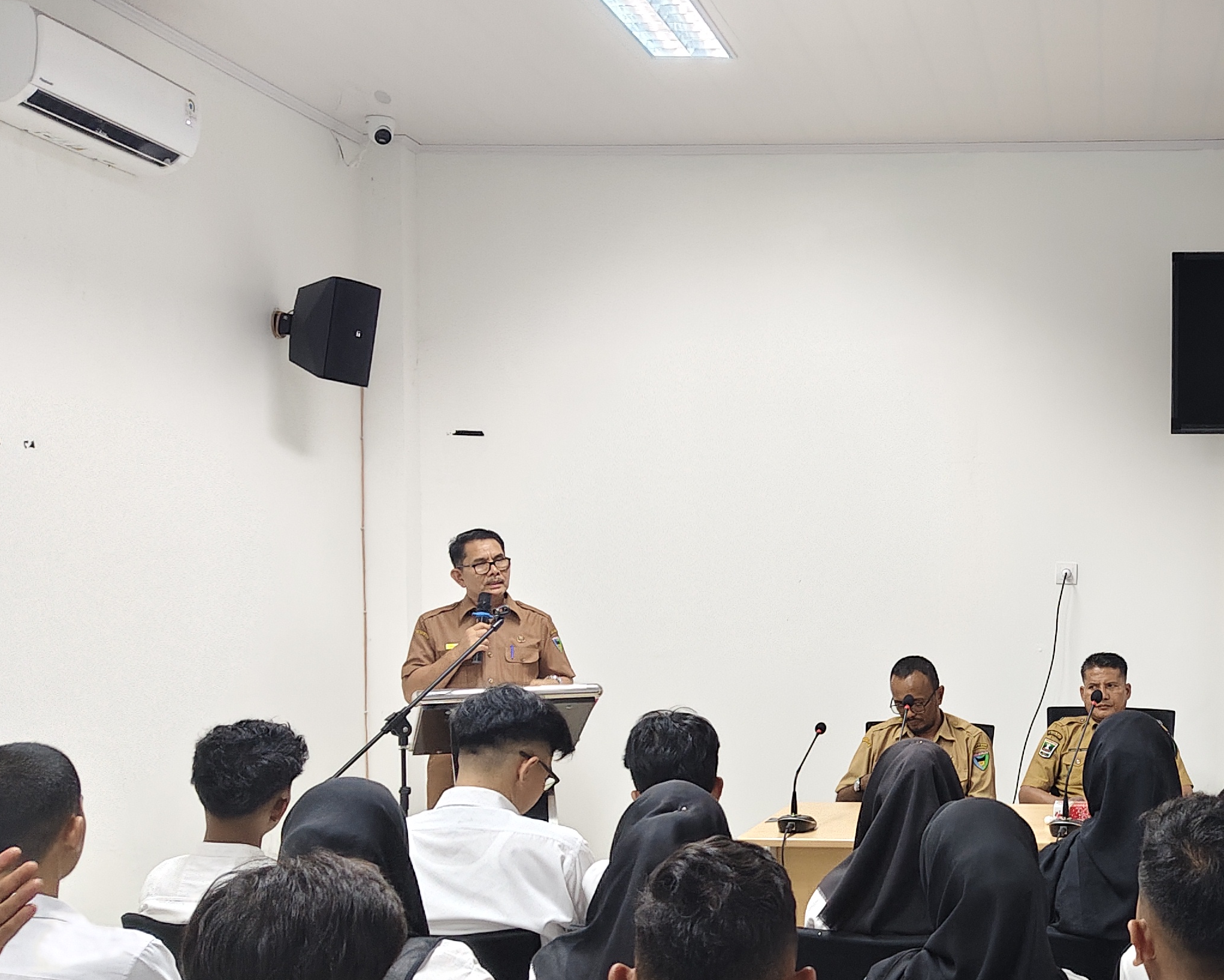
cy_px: 551
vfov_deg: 33.4
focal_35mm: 45
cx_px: 1061
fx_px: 1630
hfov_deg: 38.8
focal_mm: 5.56
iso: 775
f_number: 1.88
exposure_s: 1/50
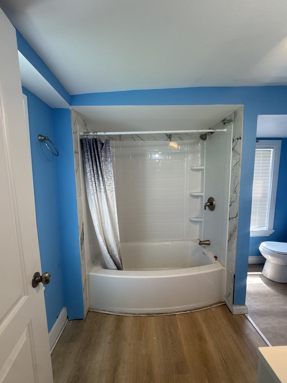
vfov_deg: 102.1
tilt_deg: -6.9
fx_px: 155
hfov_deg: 85.7
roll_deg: +0.4
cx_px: 144
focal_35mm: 14
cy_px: 192
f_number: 2.2
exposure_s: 1/120
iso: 160
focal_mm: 2.22
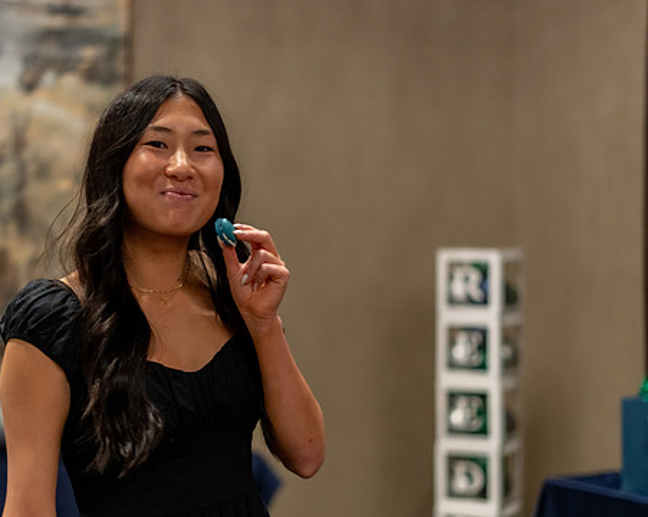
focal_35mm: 66
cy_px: 283
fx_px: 1265
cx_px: 269
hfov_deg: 28.7
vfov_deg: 23.1
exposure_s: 1/250
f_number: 1.8
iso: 1000
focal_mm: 50
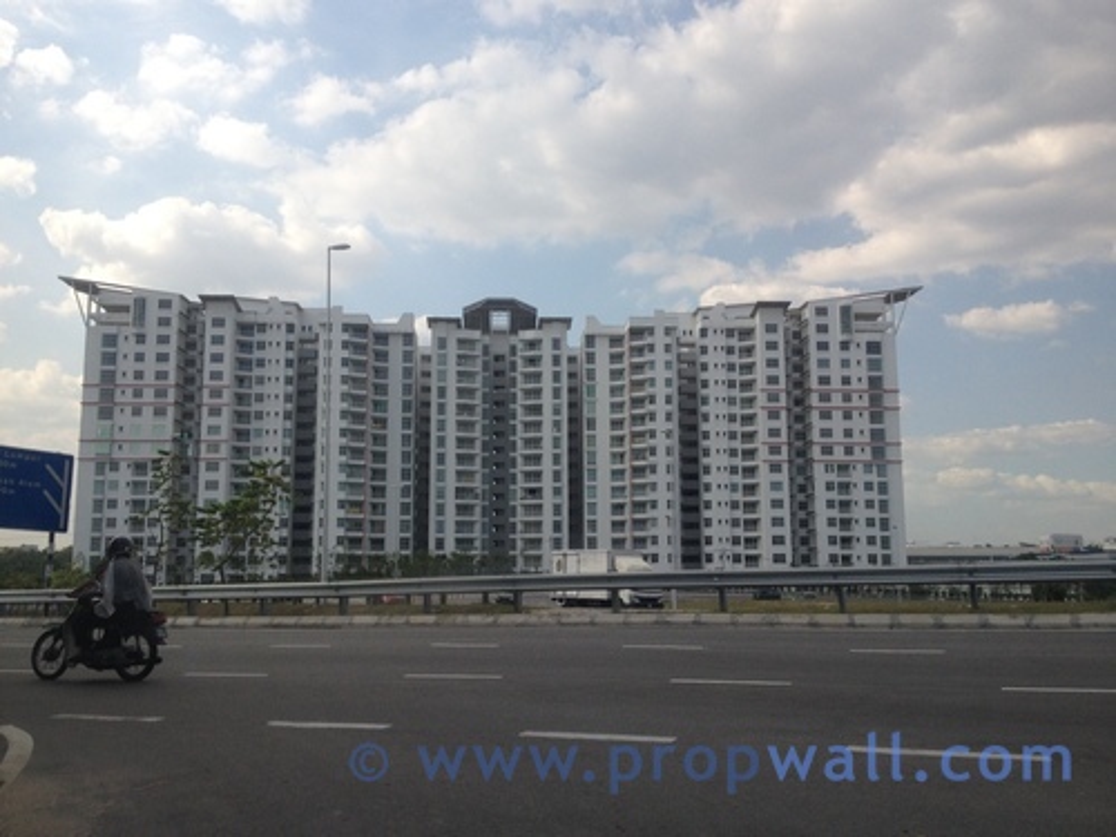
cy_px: 418
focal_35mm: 35
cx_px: 558
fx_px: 1128
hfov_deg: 52.6
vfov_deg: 40.7
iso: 64
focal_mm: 4.28
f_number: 2.4
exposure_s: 1/1346
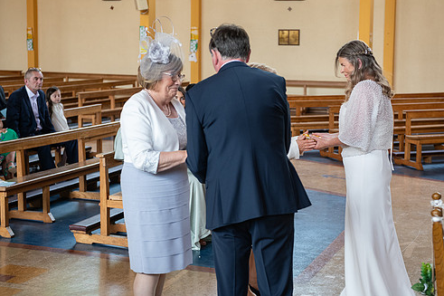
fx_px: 801
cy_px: 122
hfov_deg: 31.0
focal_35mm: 65
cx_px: 240
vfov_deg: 20.9
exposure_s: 1/160
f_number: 3.5
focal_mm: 55
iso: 640
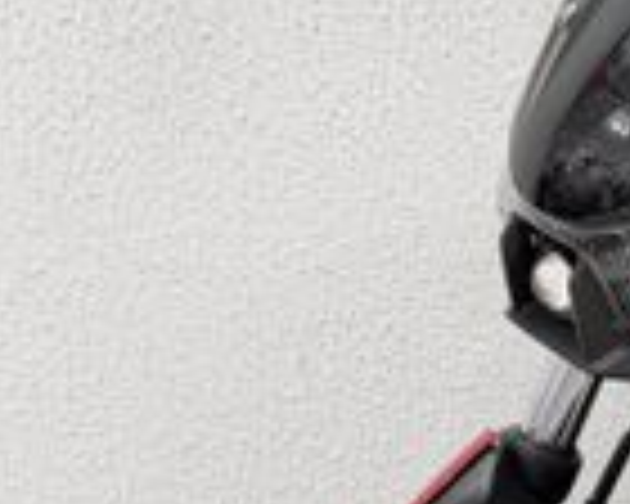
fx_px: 1473
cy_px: 279
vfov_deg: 19.4
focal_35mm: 79
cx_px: 1017
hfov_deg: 19.9
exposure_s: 1/60
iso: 125
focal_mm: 6.76
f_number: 1.78
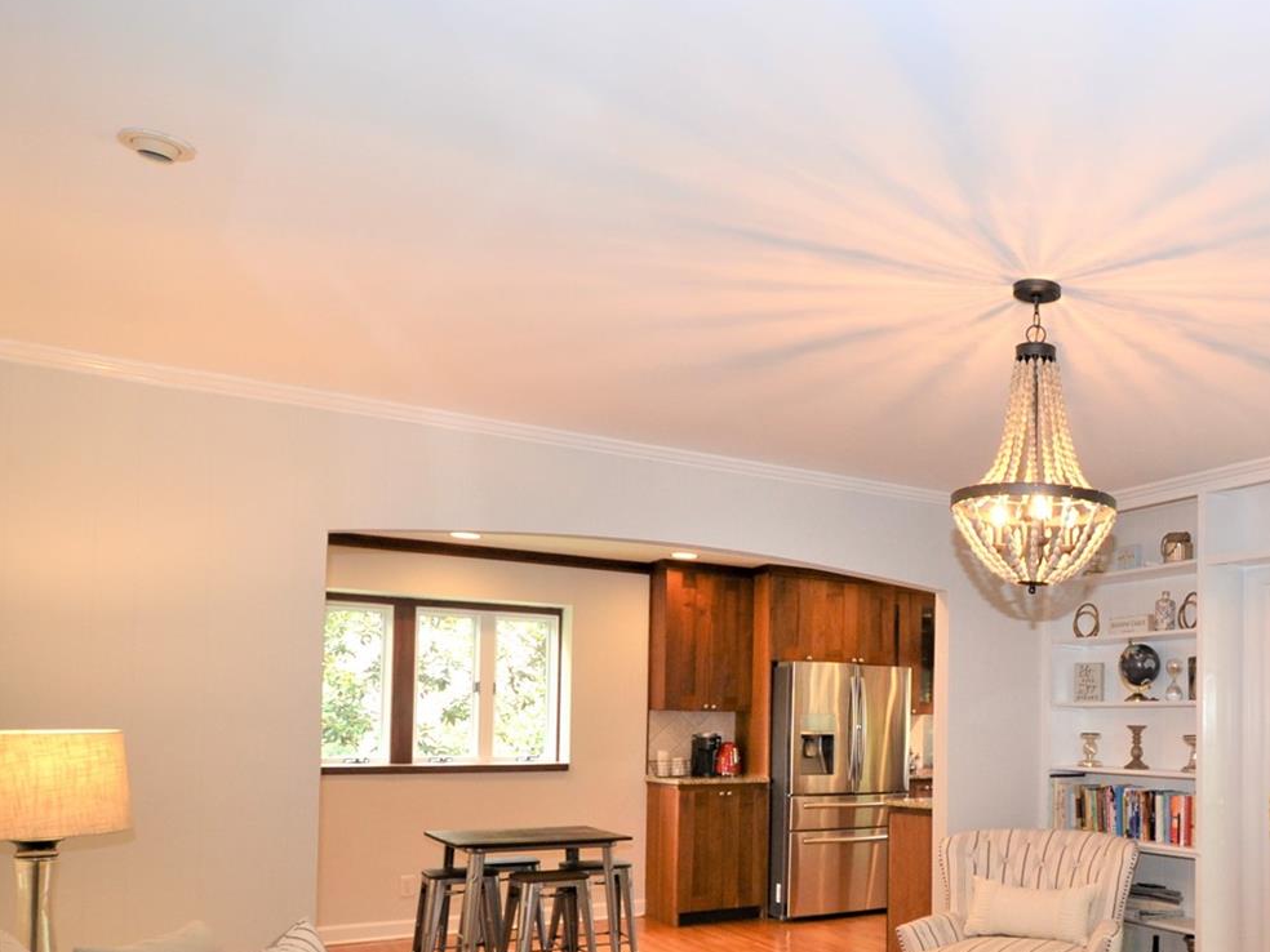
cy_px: 686
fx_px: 1101
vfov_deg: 45.5
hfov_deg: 53.4
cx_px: 1114
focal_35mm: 30
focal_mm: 10
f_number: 4
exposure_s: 1/60
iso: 400
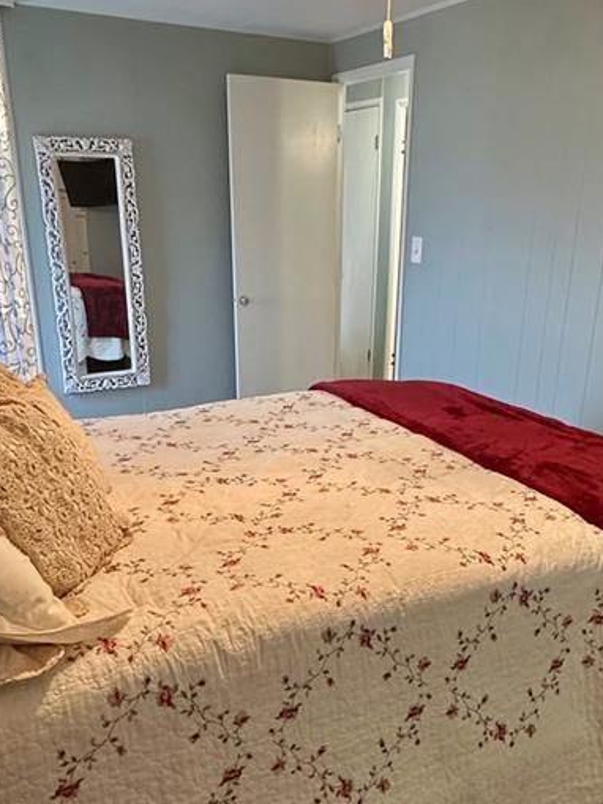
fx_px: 766
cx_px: 309
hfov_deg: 43.0
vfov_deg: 54.6
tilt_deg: -22.7
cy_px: 513
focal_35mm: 33
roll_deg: -1.4
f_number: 2.2
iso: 320
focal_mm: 2.22
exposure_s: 1/60
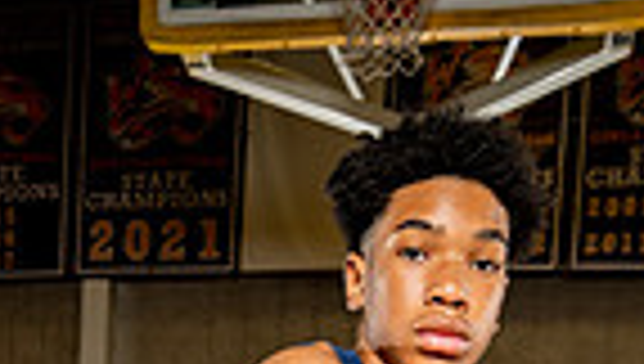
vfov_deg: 12.1
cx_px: 122
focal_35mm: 79
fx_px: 1351
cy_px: 894
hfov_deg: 26.3
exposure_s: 1/250
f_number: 5
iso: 400
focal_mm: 24
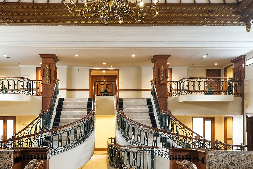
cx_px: 98
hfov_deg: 47.1
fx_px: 288
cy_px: 126
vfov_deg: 32.0
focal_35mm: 41
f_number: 5
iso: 200
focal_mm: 11
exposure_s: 1.3
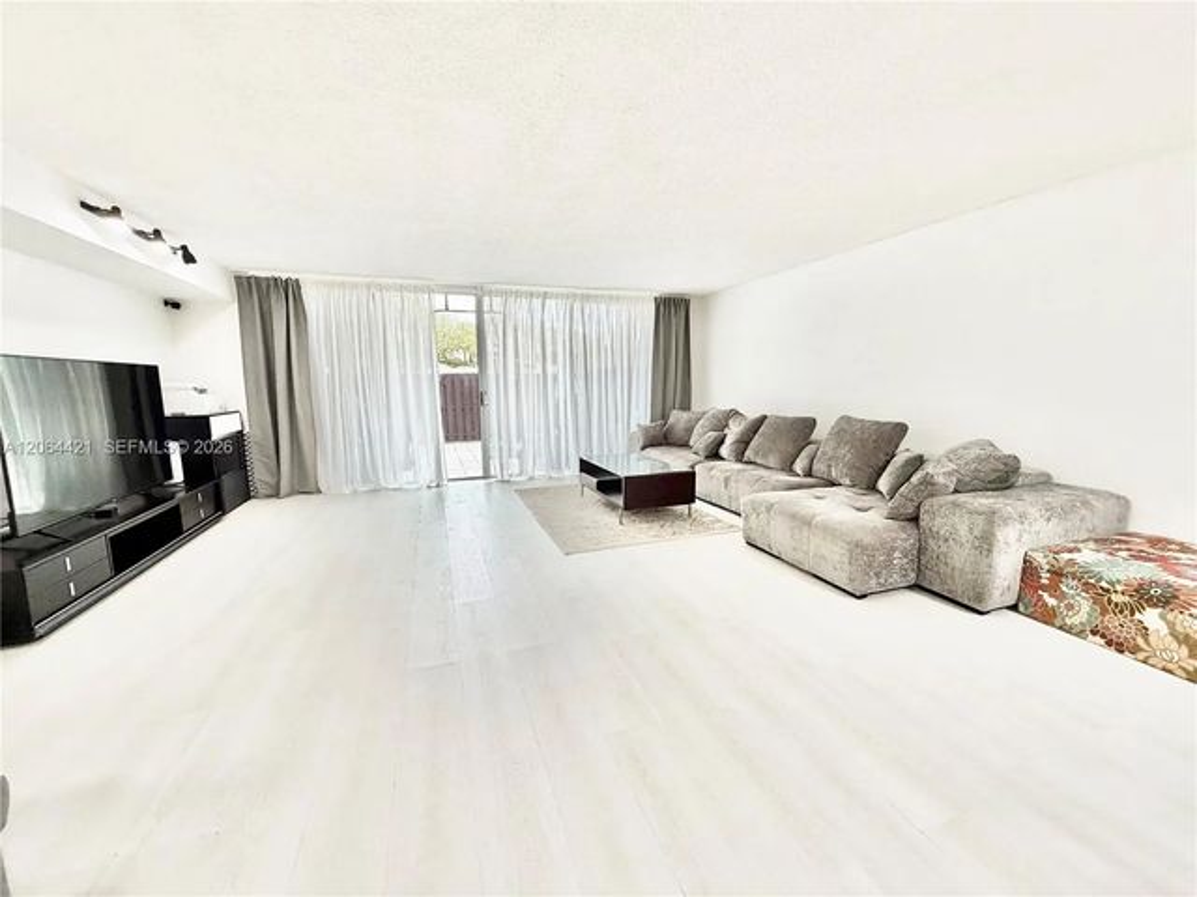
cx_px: 598
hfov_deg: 102.1
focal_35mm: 14
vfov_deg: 85.7
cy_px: 448
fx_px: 484
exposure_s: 1/120
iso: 250
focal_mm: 2.22
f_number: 2.2
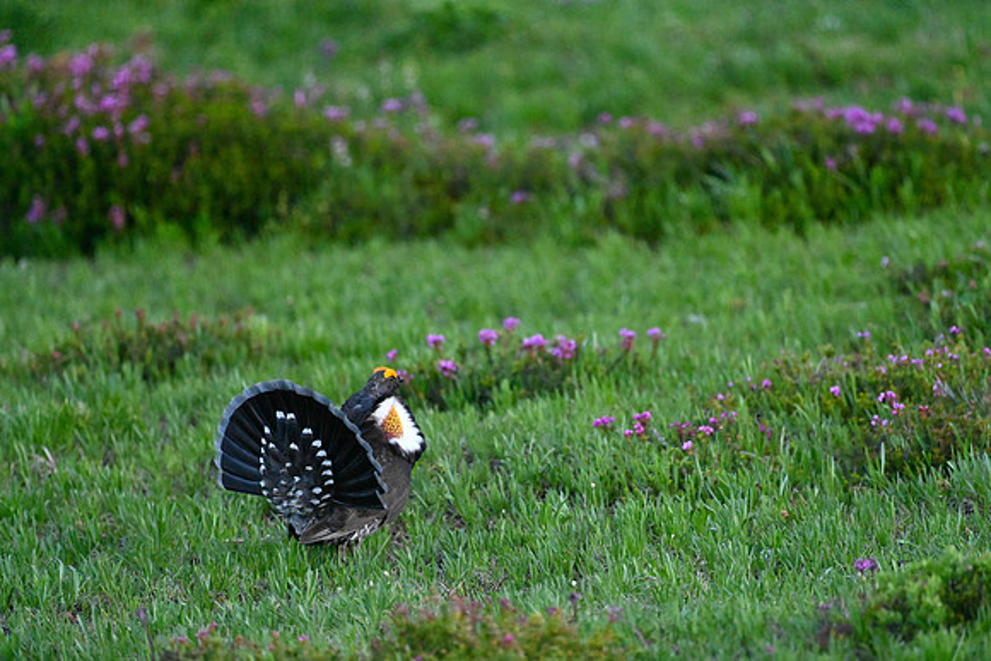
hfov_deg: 2.6
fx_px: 22026
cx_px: 496
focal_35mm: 800
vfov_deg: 1.7
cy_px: 330
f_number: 6.3
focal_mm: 800
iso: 16000
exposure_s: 1/800
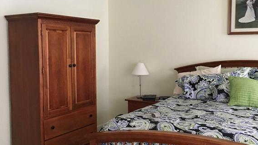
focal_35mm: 43
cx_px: 131
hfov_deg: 47.4
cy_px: 70
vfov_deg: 27.7
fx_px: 294
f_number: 2.2
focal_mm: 4.15
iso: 160
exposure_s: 1/30
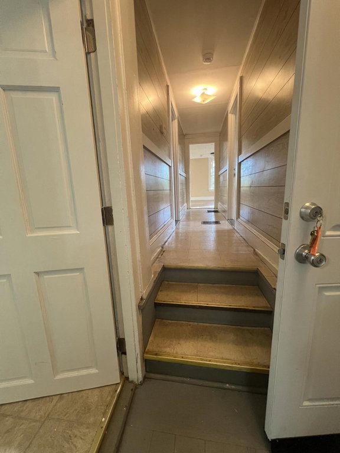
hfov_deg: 89.9
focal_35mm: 13
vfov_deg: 106.2
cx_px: 170
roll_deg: +1.5
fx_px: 170
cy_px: 226
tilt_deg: -10.7
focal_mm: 1.57
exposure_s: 1/120
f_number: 1.8
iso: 250
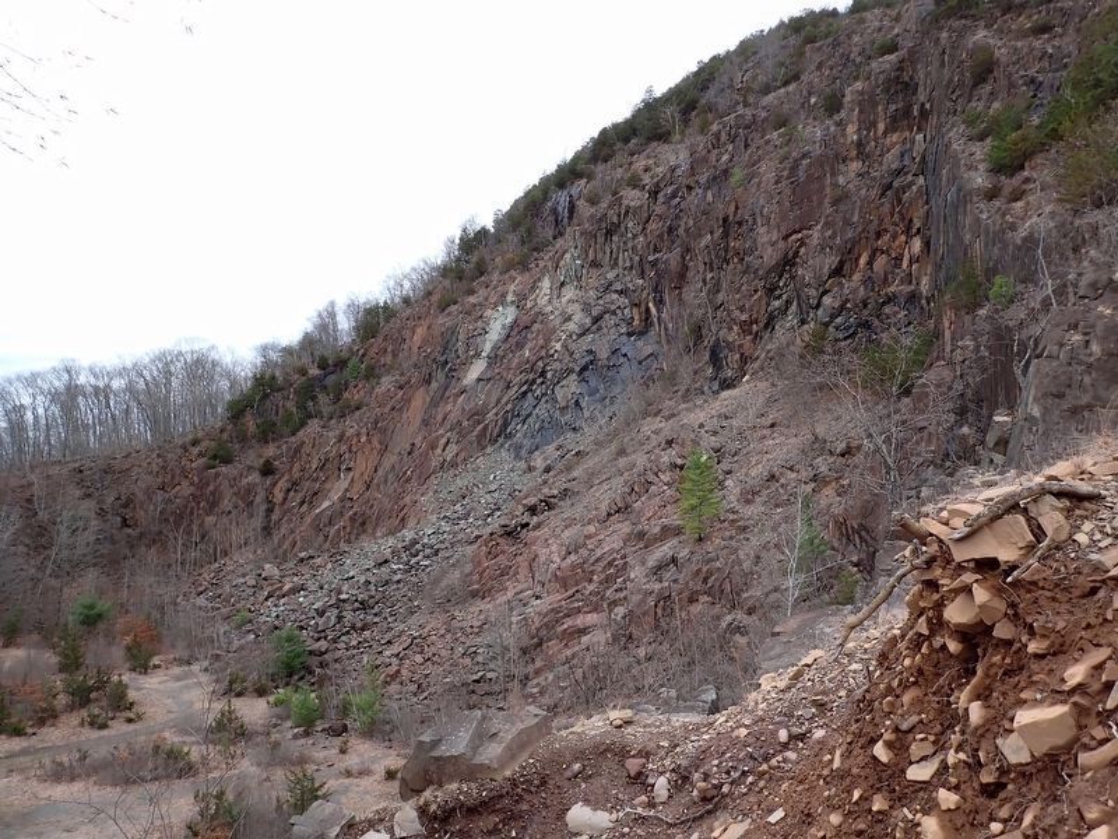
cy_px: 420
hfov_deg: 69.4
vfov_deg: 54.9
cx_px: 559
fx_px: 807
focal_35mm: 25
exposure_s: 1/400
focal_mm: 4.5
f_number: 2.8
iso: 100
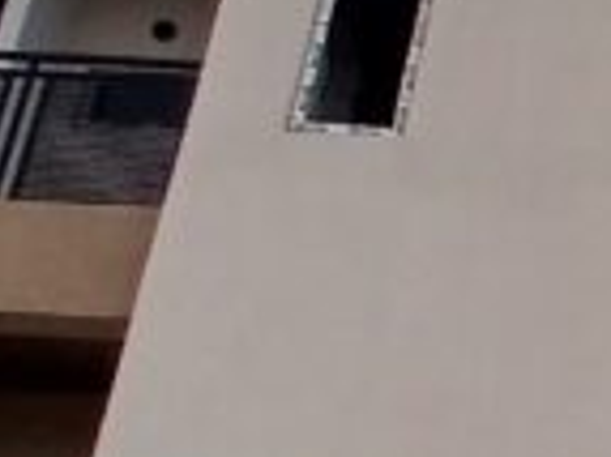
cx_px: 1406
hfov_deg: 15.5
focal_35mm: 81
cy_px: 444
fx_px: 1429
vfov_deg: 17.8
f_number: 2.2
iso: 50
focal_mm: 1.4
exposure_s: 1/1362
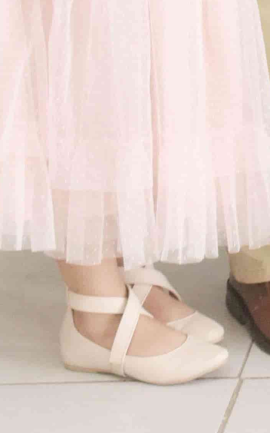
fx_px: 2588
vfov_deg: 9.0
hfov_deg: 5.8
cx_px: 586
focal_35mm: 220
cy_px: -435
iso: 1600
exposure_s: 1/80
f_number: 6.3
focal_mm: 27
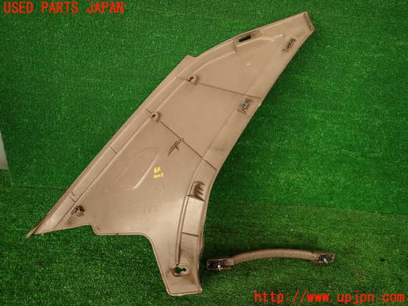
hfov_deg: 69.4
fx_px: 295
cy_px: 153
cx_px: 204
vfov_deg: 54.9
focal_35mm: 25
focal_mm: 4.5
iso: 100
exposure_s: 1/100
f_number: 2
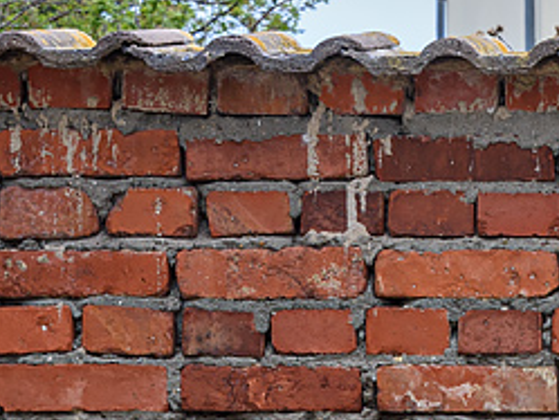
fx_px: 4718
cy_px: 779
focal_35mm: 292
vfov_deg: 5.0
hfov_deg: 6.5
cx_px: 1329
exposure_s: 1/320
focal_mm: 42
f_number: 6.3
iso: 200
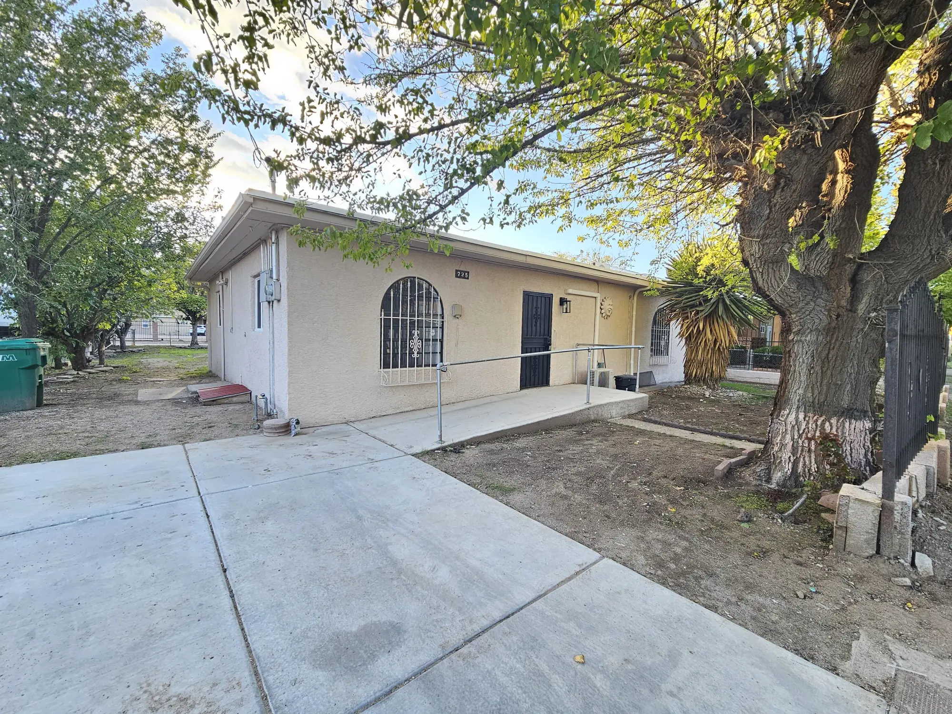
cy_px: 357
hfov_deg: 106.2
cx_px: 476
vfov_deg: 89.9
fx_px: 358
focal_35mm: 13
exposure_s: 1/60
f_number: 2.2
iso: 50
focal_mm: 2.2
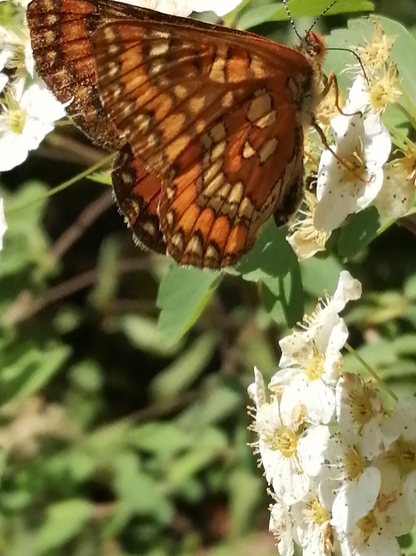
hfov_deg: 12.3
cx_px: 238
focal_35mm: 120
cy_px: 239
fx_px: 1924
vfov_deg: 16.4
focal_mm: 3.46
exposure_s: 1/1342
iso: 50
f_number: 1.8
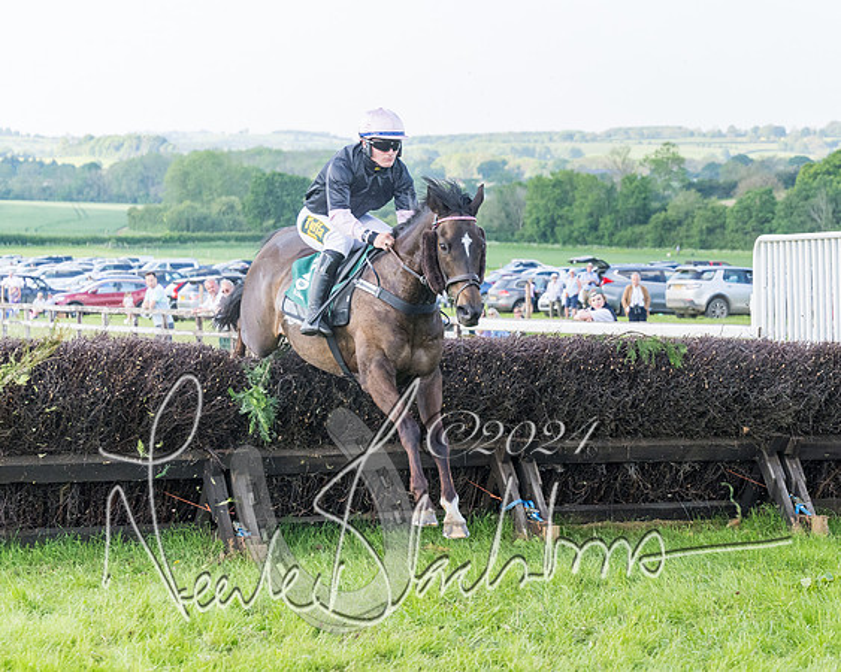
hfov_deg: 16.4
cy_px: 389
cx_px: 648
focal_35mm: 117
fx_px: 2901
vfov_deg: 13.2
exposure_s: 1/2500
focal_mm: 70
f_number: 4
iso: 800
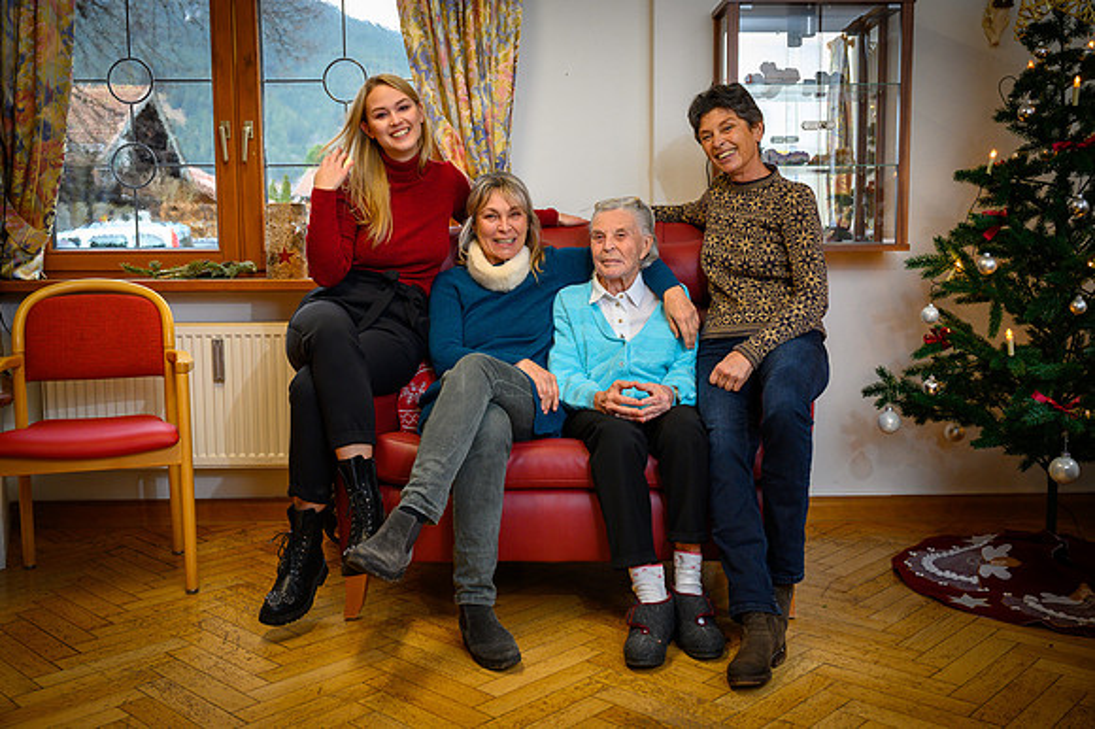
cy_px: 364
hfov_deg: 55.8
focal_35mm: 34
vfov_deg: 38.8
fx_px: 1034
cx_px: 548
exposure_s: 1/100
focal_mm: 34
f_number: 4
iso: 800
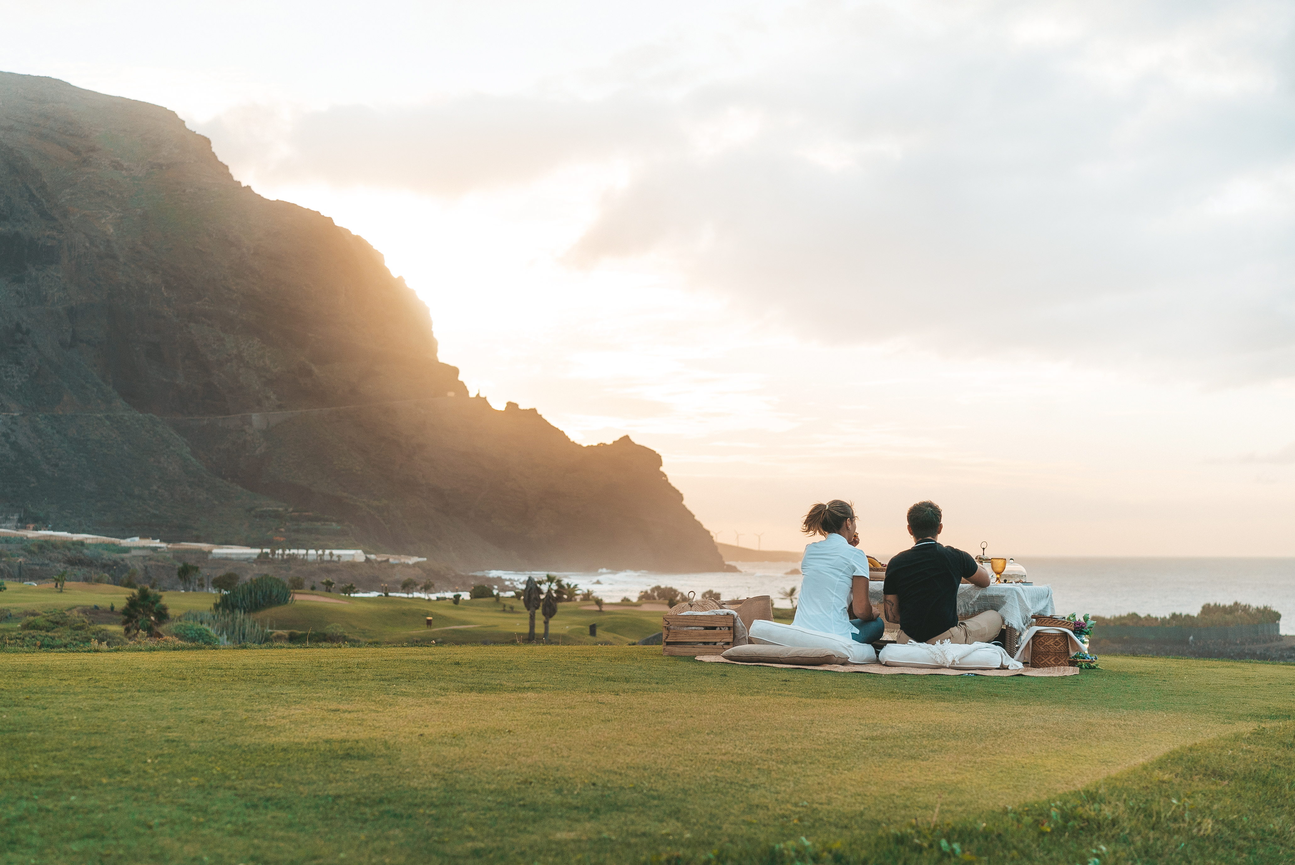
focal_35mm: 55
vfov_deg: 24.7
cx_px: 648
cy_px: 432
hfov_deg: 36.2
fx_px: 1980
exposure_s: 1/800
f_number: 4
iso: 250
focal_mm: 55
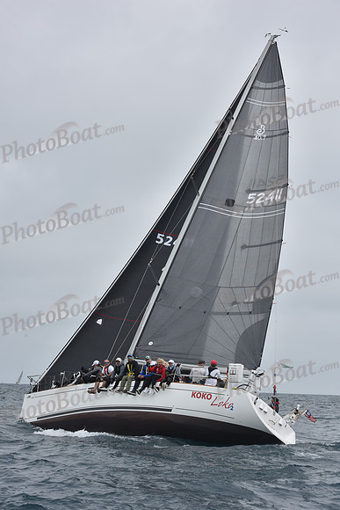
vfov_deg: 28.8
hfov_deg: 19.5
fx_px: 991
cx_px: 170
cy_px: 255
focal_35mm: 70
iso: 250
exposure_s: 1/800
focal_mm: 70
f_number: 10
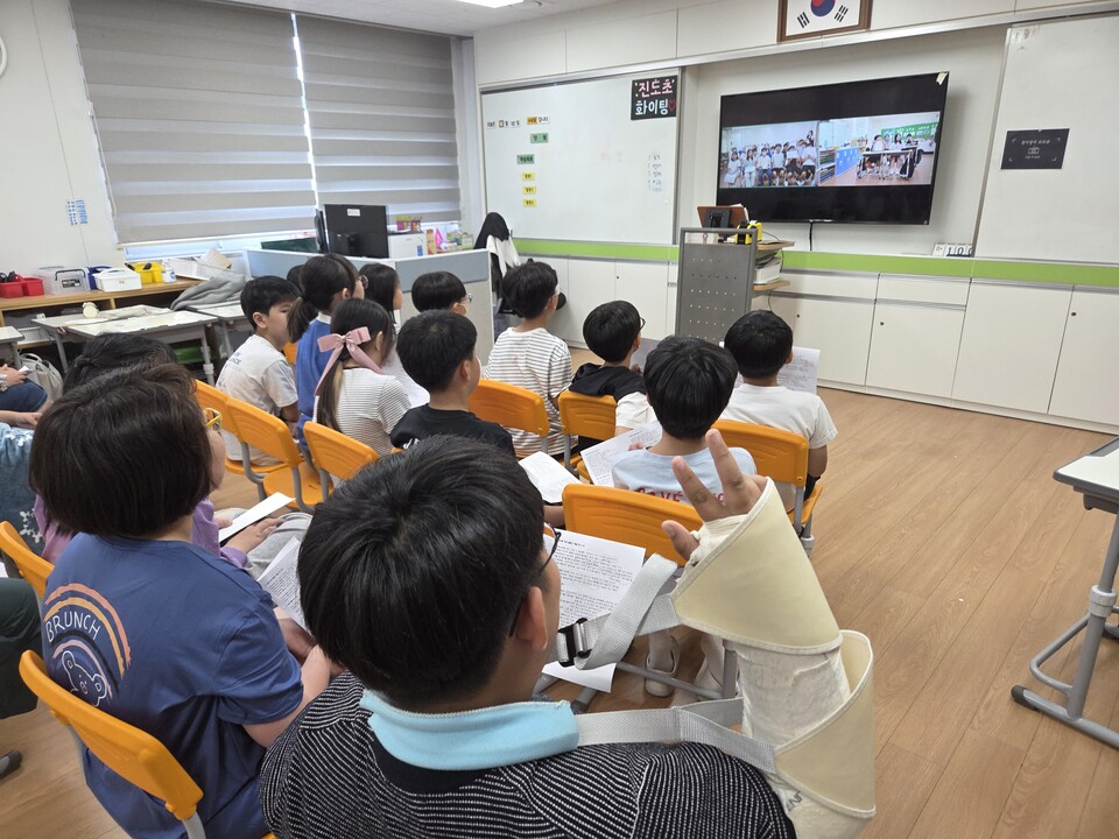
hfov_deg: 73.9
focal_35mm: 23
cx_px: 560
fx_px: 744
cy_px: 420
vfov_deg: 58.9
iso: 200
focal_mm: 5.4
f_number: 1.8
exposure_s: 1/120
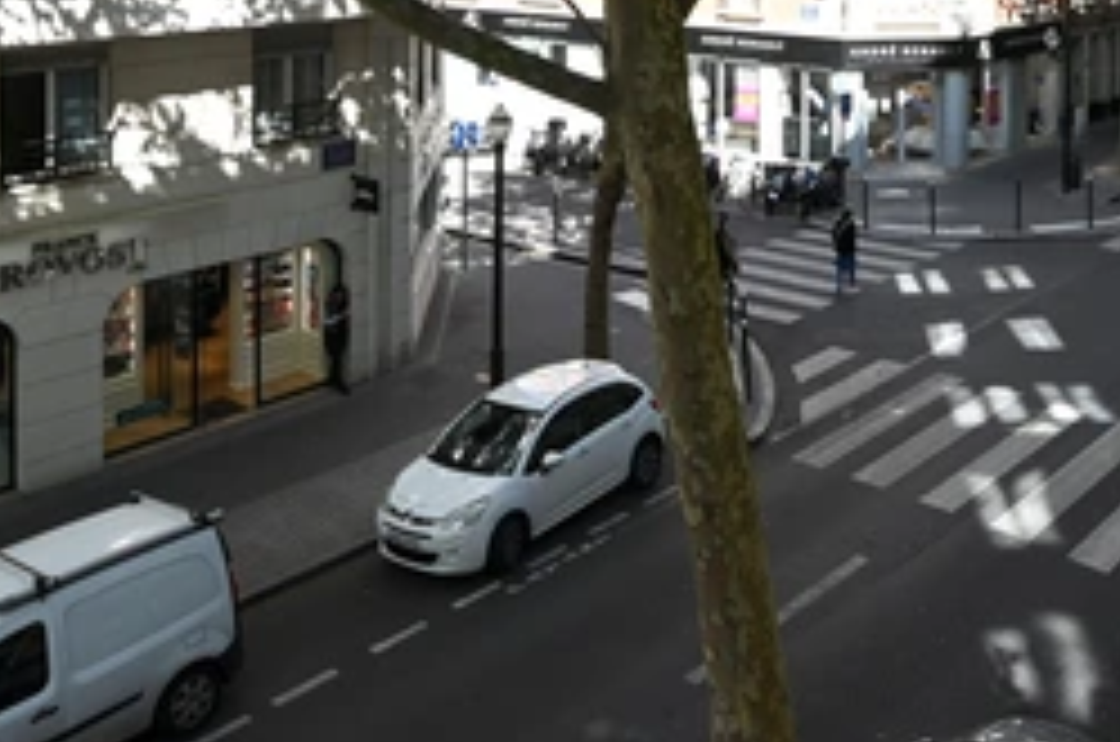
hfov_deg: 46.7
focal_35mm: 41
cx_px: 751
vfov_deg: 28.9
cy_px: -106
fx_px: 1273
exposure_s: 1/80
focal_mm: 17
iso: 400
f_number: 11
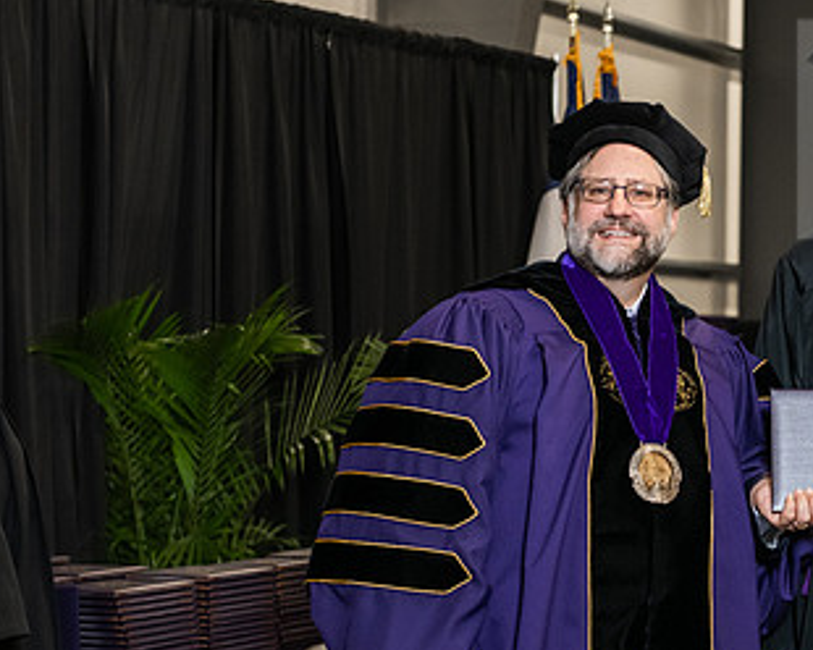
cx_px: 719
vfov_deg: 13.3
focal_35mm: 116
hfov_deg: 16.4
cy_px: 337
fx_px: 2791
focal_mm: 66
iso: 2500
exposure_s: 1/200
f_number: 5
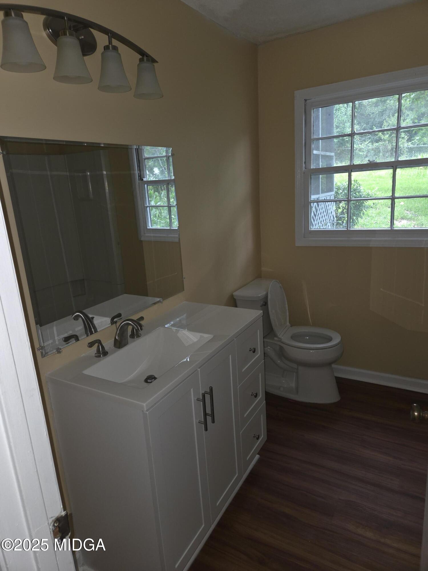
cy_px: 286
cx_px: 214
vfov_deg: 73.9
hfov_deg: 58.9
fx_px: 379
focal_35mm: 23
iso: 500
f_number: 1.8
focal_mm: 5.4
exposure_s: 1/24
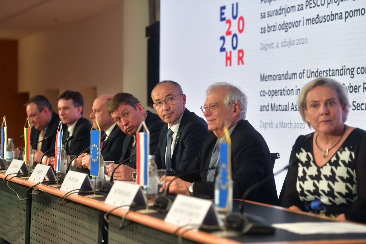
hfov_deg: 21.5
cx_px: 183
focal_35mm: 95
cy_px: 122
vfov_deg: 14.4
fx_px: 966
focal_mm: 95
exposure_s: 1/200
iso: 1600
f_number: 3.5
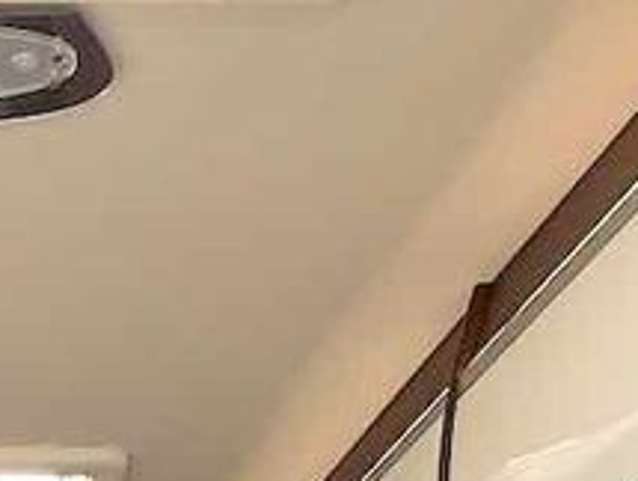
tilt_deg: -0.9
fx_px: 1200
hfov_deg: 27.1
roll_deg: -2.1
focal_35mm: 65
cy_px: 1066
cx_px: -80
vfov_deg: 15.6
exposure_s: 1/164
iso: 50
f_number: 2.2
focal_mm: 2.22
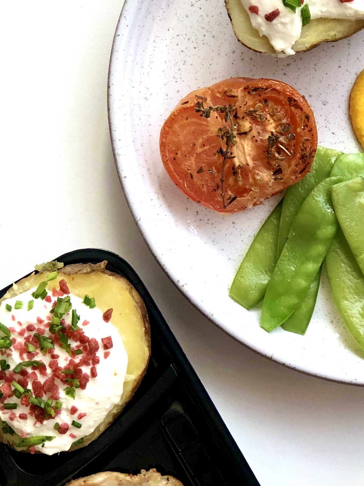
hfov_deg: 11.6
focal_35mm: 127
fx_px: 1781
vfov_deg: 15.5
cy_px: 291
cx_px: 298
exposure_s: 1/40
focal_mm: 6.6
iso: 25
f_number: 2.8
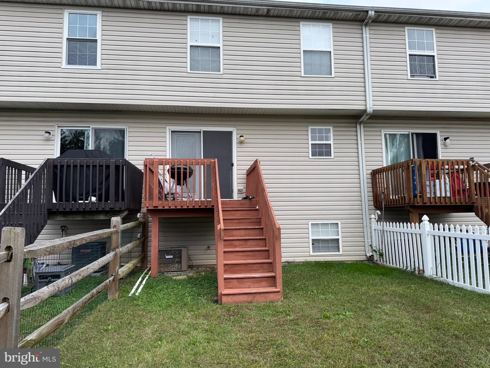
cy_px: 184
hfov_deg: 71.6
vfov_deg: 56.8
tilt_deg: +5.5
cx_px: 245
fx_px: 340
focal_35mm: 24
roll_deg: +0.9
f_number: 1.78
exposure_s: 1/535
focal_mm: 6.76
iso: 64
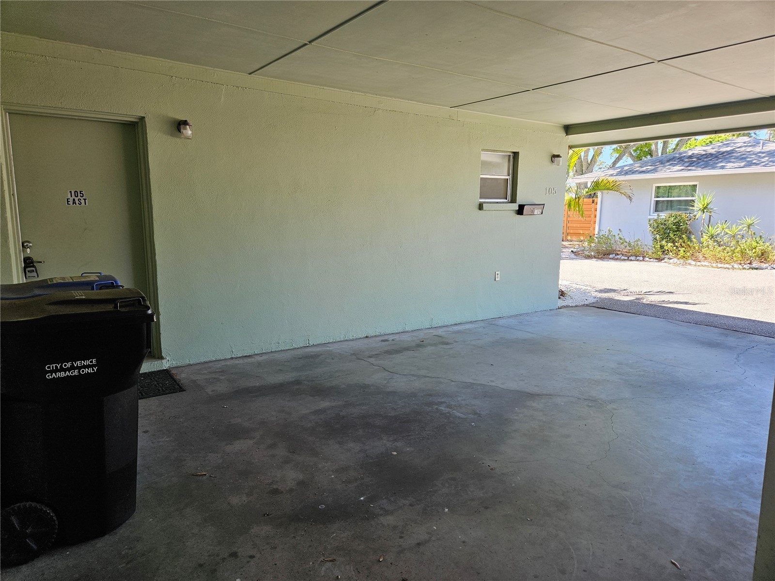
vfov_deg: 58.9
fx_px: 515
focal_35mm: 23
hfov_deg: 73.9
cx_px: 388
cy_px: 290
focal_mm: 5.4
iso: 50
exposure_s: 1/207
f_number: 1.8
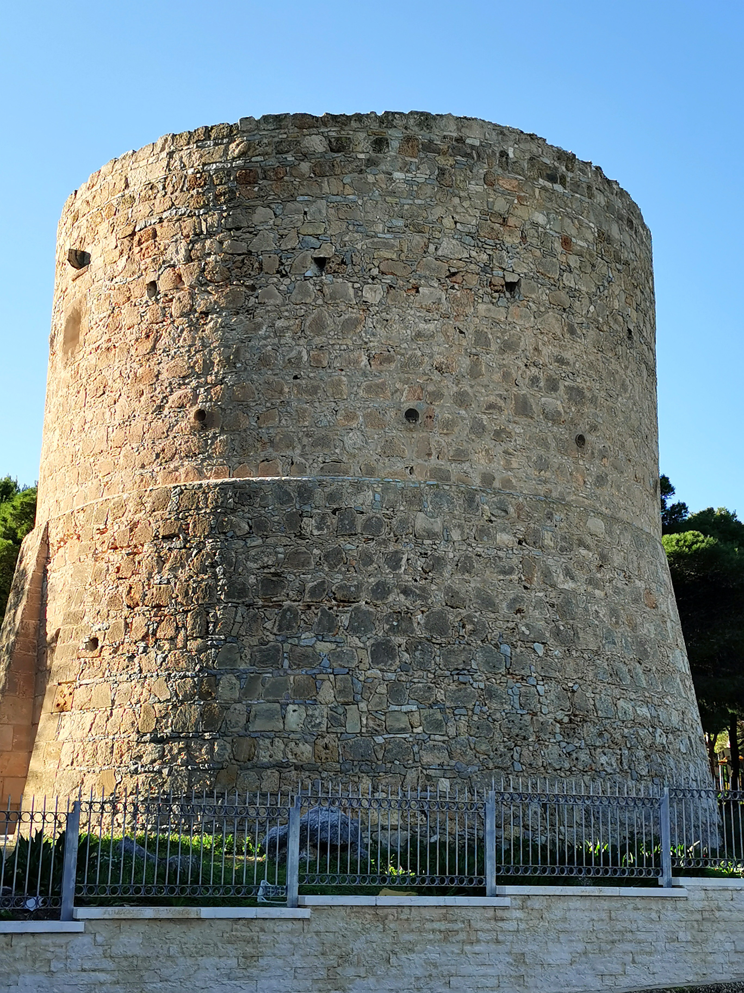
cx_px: 372
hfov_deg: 32.9
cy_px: 496
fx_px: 1261
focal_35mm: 44
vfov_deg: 42.9
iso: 50
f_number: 1.6
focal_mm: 5.56
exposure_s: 1/2008
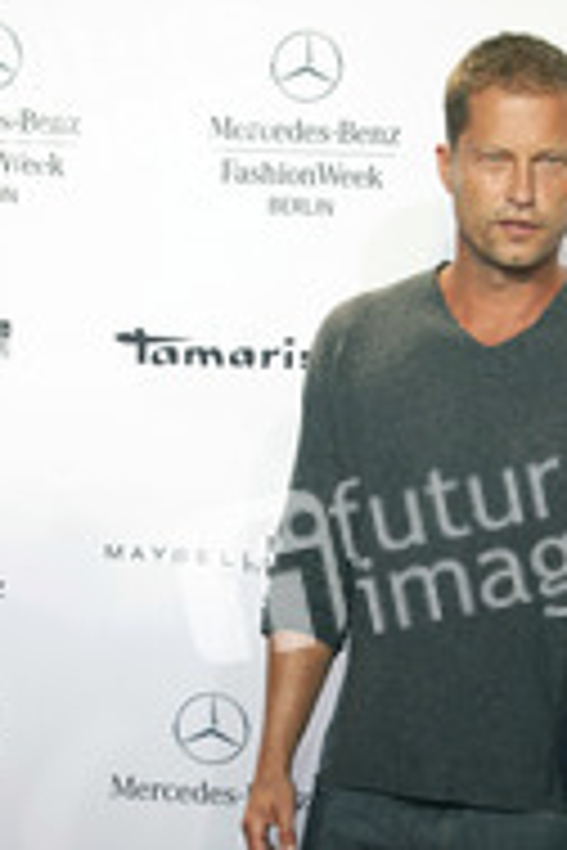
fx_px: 1701
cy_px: 783
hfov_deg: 18.5
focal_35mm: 72
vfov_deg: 27.0
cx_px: 538
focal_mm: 34
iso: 1600
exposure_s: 1/250
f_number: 5.6
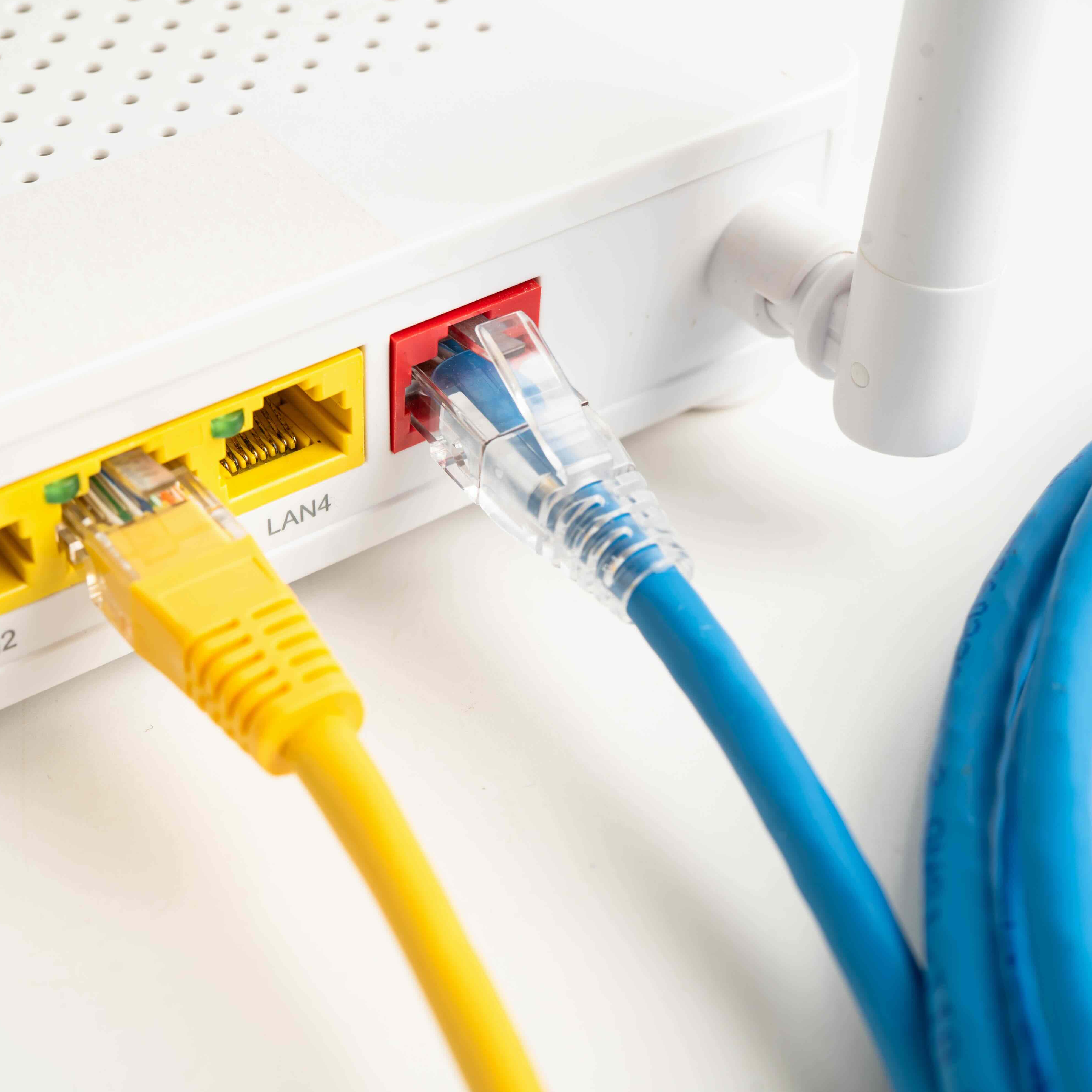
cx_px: 472
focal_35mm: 64
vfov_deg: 26.9
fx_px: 2284
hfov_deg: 26.9
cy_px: 545
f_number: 8
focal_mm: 50
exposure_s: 1/80
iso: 100
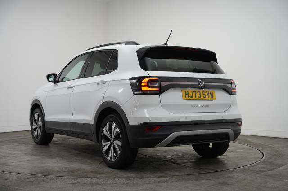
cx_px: 144
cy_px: 96
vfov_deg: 28.3
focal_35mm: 48
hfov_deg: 41.4
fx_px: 381
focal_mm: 47.6
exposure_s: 1/160
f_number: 4
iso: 1000
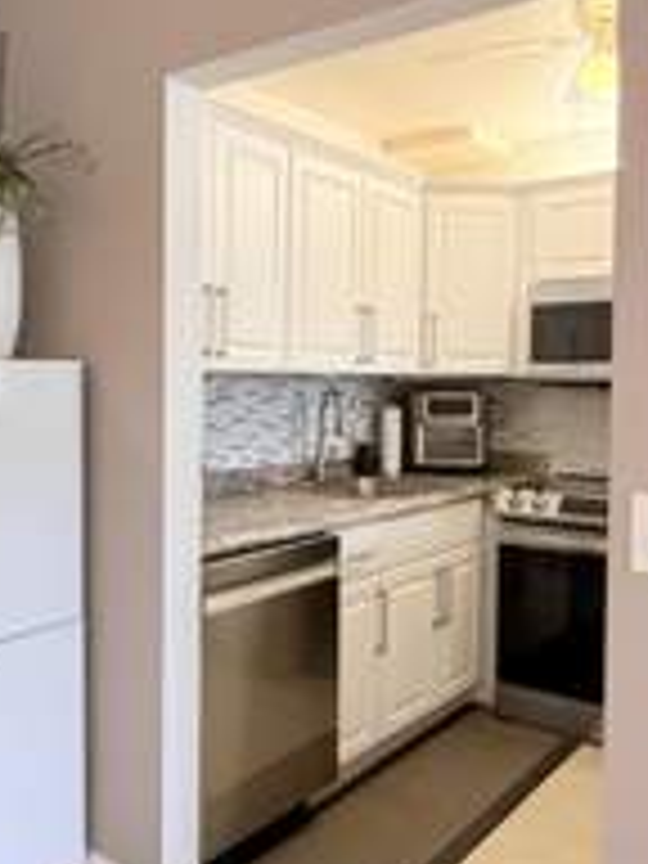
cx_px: 288
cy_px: 407
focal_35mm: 35
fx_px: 874
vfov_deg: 52.6
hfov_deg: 40.6
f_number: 2.2
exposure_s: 1/120
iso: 250
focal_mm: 2.22
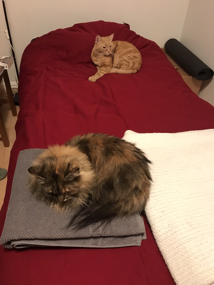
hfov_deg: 49.7
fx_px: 231
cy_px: 142
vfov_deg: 63.4
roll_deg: -2.7
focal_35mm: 28
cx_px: 107
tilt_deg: -40.7
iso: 100
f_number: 1.8
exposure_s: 1/11
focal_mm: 3.99
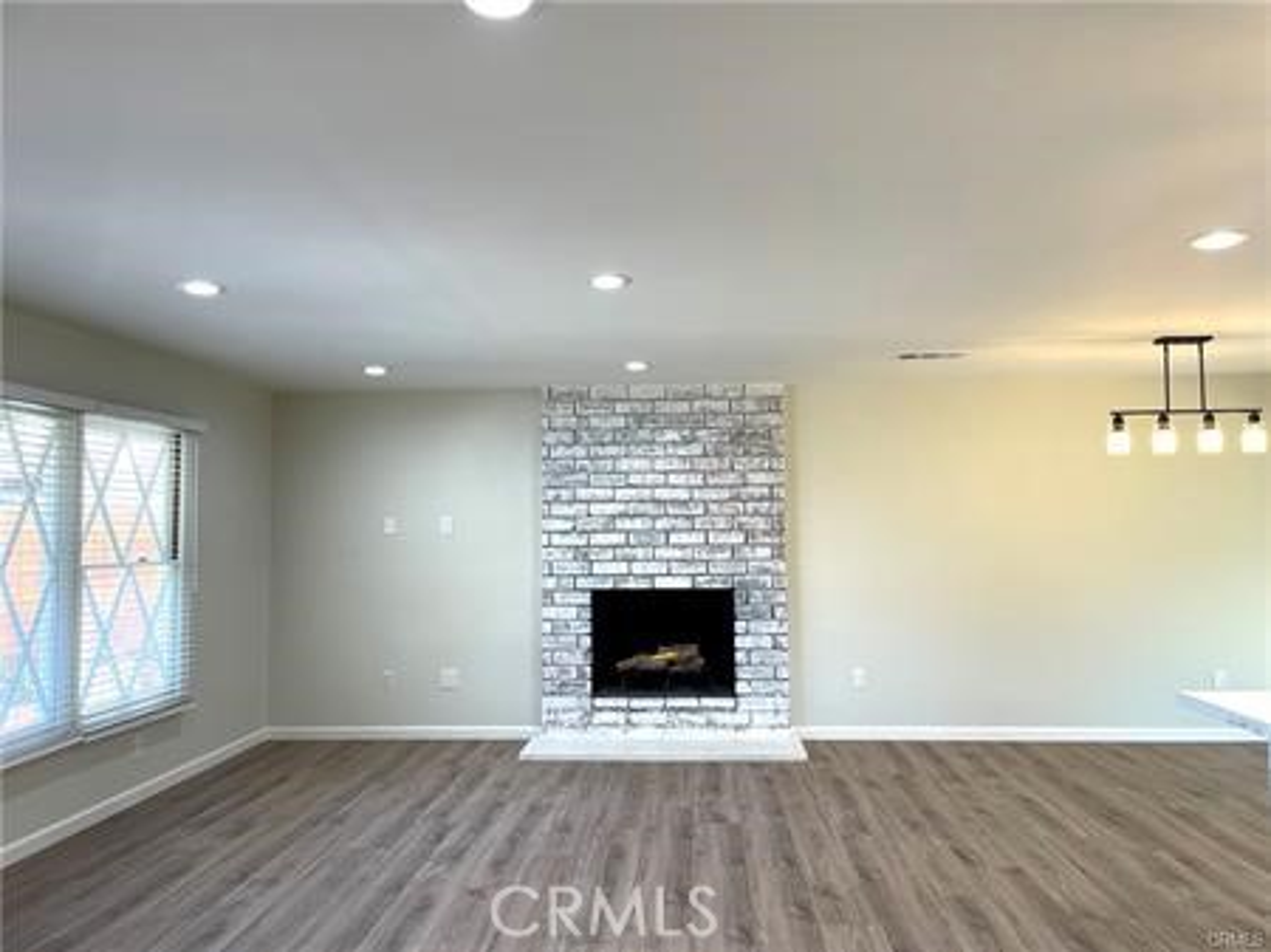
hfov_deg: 67.3
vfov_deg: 53.0
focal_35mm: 26
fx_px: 954
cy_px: 476
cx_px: 636
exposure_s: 1/120
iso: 80
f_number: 1.6
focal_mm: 4.2
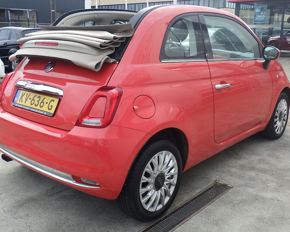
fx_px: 326
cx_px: 139
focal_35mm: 38
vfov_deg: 39.1
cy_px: 116
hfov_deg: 47.9
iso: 125
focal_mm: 6.1
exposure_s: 1/160
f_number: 4.6
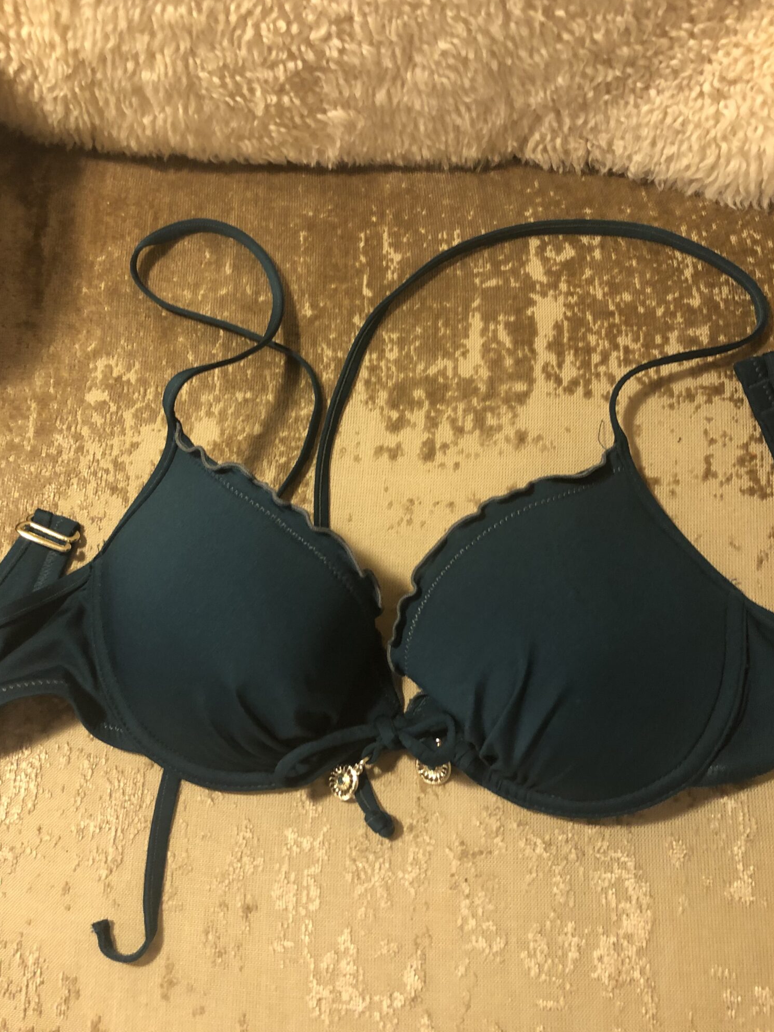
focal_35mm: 29
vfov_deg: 61.6
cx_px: 383
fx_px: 864
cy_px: 502
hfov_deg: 48.2
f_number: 1.8
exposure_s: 1/7
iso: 80
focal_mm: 3.99
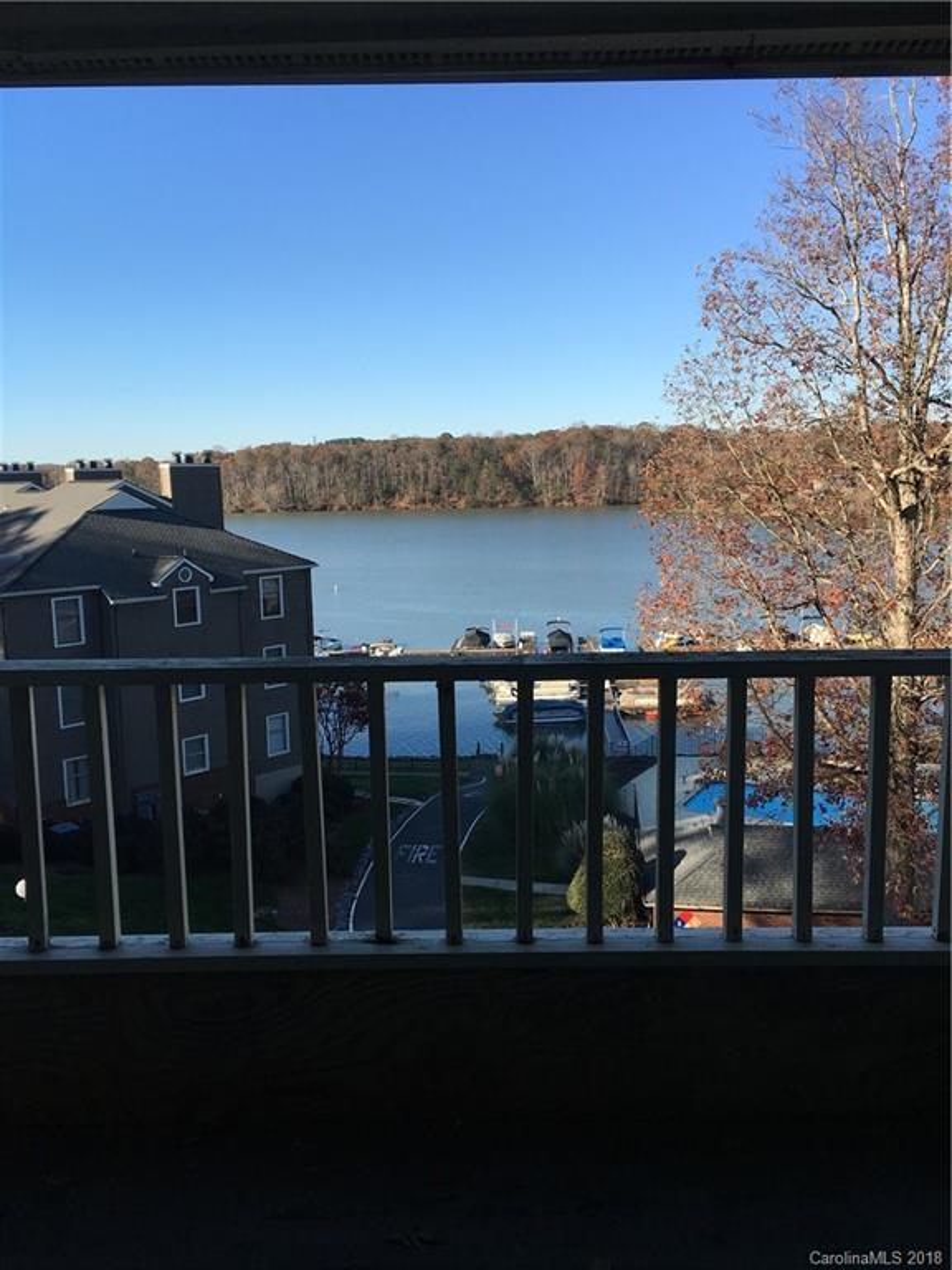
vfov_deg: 61.7
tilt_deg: -6.4
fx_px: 1063
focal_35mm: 29
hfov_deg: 48.2
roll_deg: +0.9
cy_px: 635
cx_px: 476
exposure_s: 1/916
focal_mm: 4.15
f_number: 2.2
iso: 25
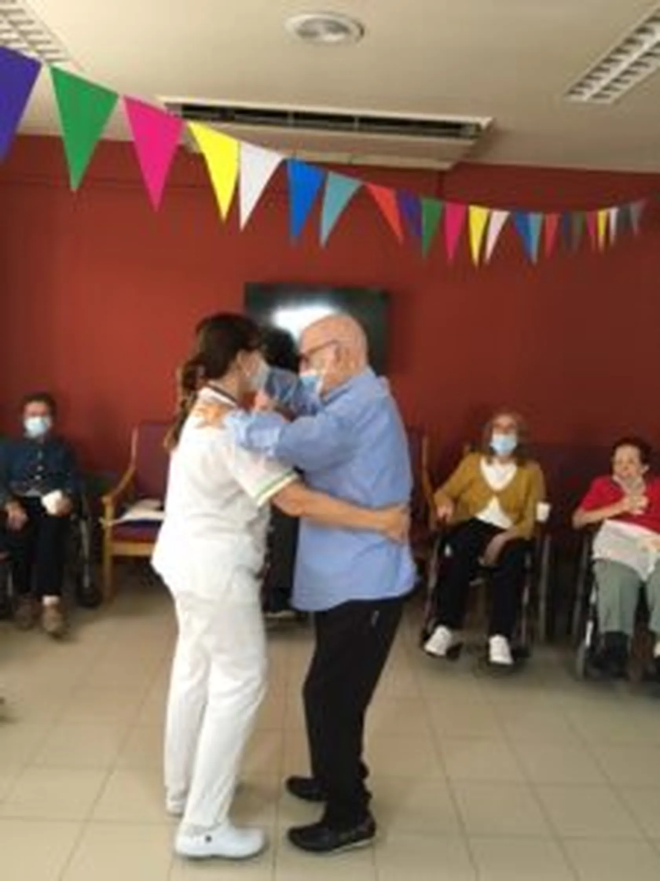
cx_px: 330
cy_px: 440
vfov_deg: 61.7
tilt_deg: -6.9
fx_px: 737
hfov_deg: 48.2
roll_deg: -1.9
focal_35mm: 29
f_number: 2.2
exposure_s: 1/33
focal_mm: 4.15
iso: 200
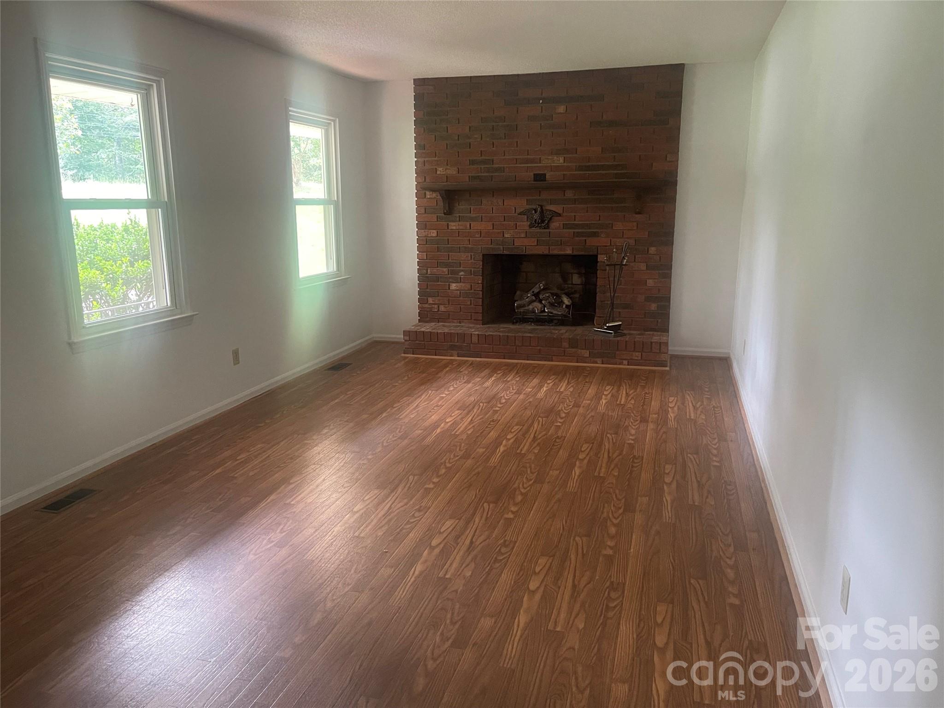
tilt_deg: -12.4
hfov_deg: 69.4
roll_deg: +0.0
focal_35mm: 25
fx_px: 682
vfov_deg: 54.9
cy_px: 354
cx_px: 472
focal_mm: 5.1
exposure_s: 1/60
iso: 500
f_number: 1.6
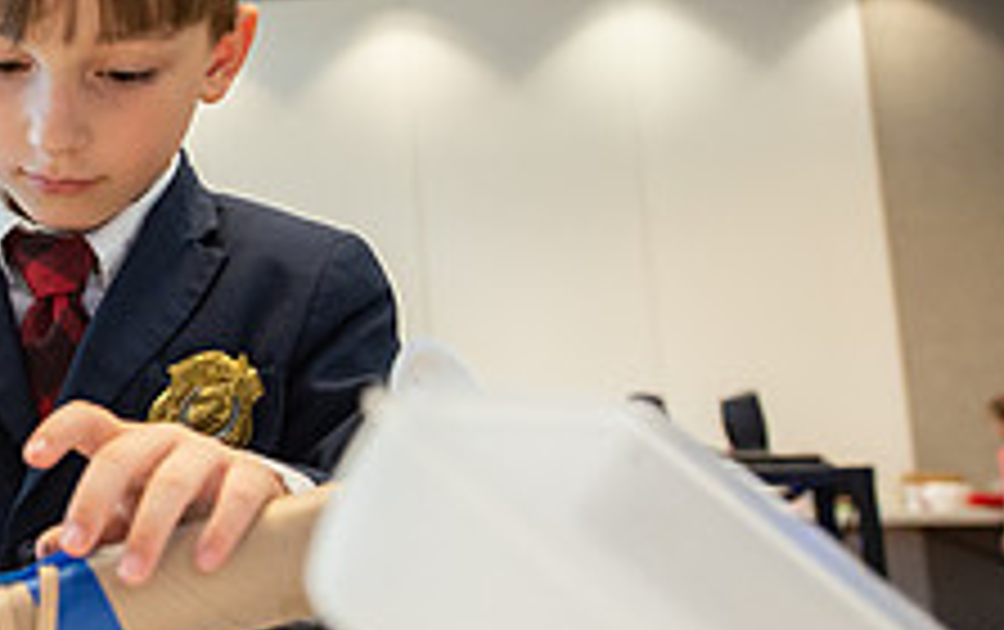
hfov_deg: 28.7
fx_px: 1808
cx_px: -49
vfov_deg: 19.6
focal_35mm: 66
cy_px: 150
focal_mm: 24
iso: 1000
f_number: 2.8
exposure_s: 1/200
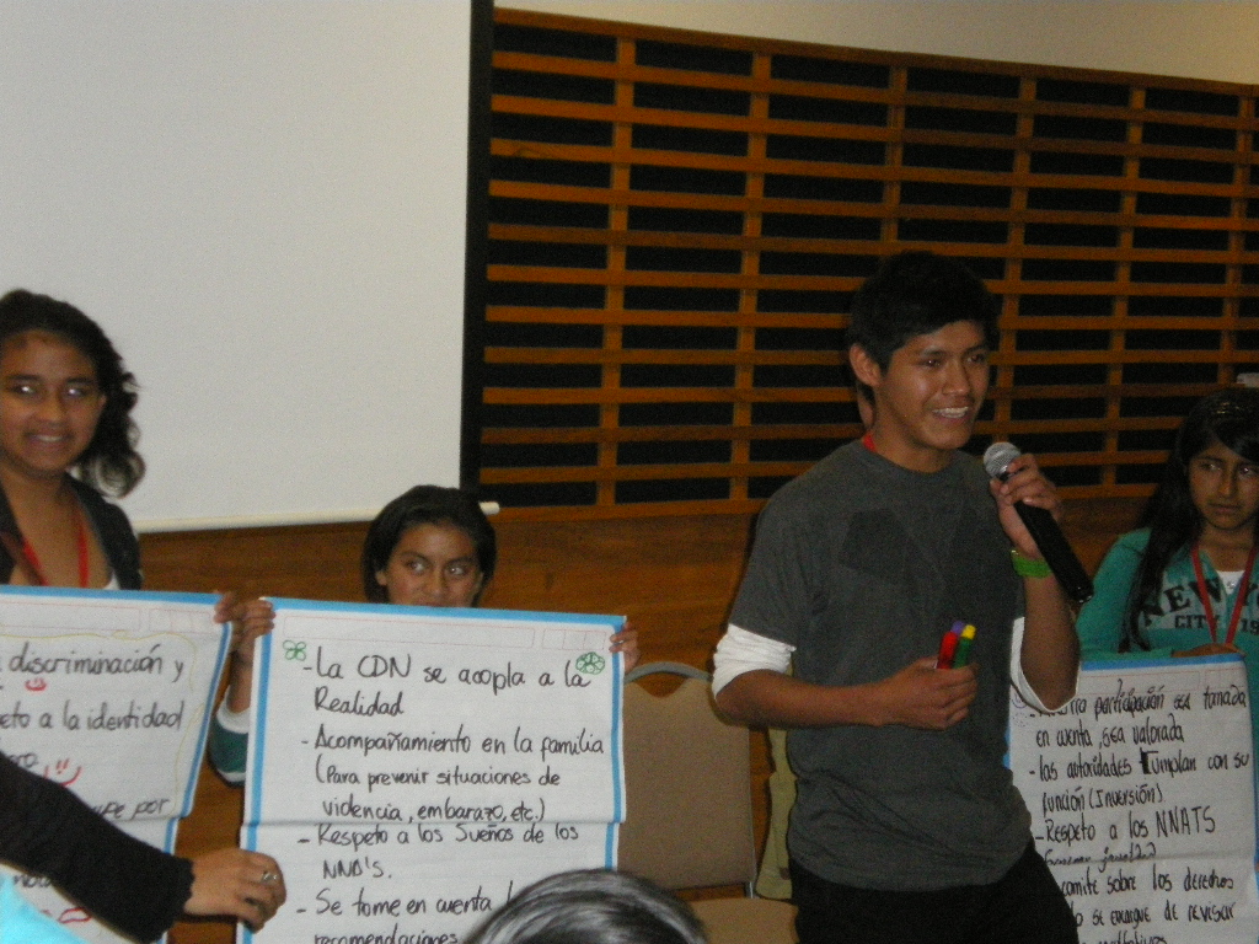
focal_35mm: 76
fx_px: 2764
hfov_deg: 25.7
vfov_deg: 19.4
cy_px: 472
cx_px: 630
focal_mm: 13.3
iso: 800
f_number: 4.9
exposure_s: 1/80
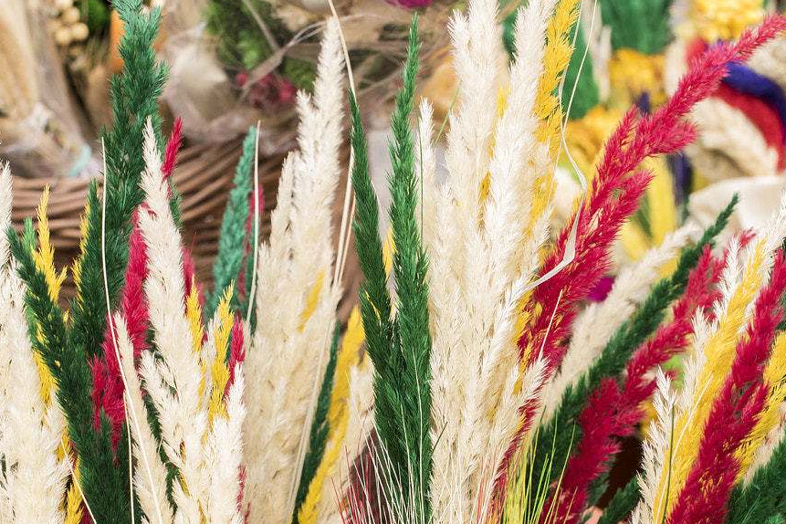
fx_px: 2030
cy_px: 658
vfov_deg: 14.2
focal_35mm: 93
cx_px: 403
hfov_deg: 21.9
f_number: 8
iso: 400
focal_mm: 50
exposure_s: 1/100
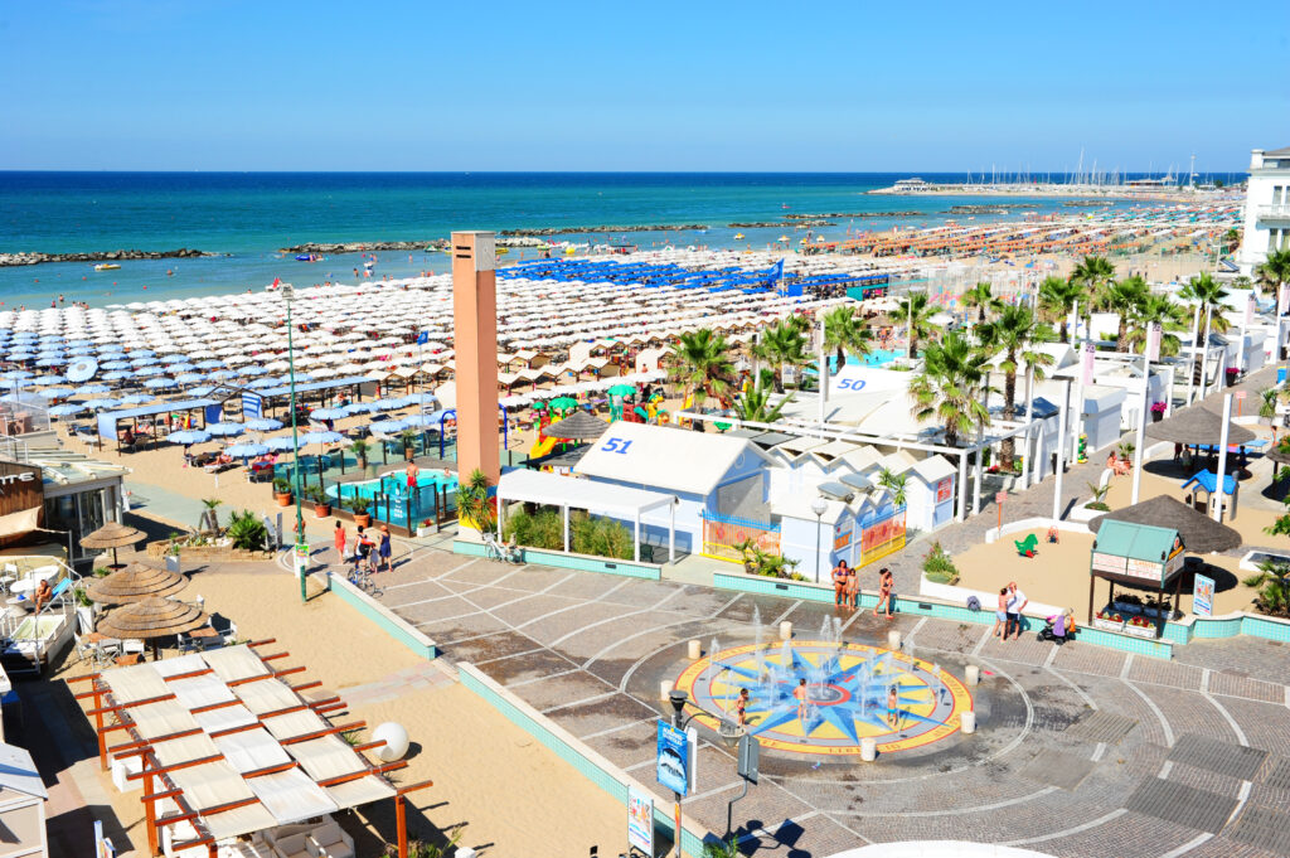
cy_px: 429
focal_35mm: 38
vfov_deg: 35.0
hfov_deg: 50.7
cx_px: 645
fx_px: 1361
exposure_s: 1/500
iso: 200
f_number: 10
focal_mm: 38
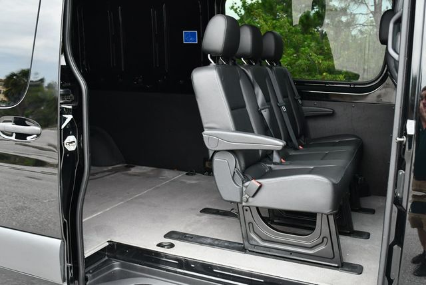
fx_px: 426
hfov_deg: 53.1
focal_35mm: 36
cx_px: 213
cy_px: 142
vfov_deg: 36.9
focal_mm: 18
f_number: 3.5
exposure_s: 1/250
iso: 800
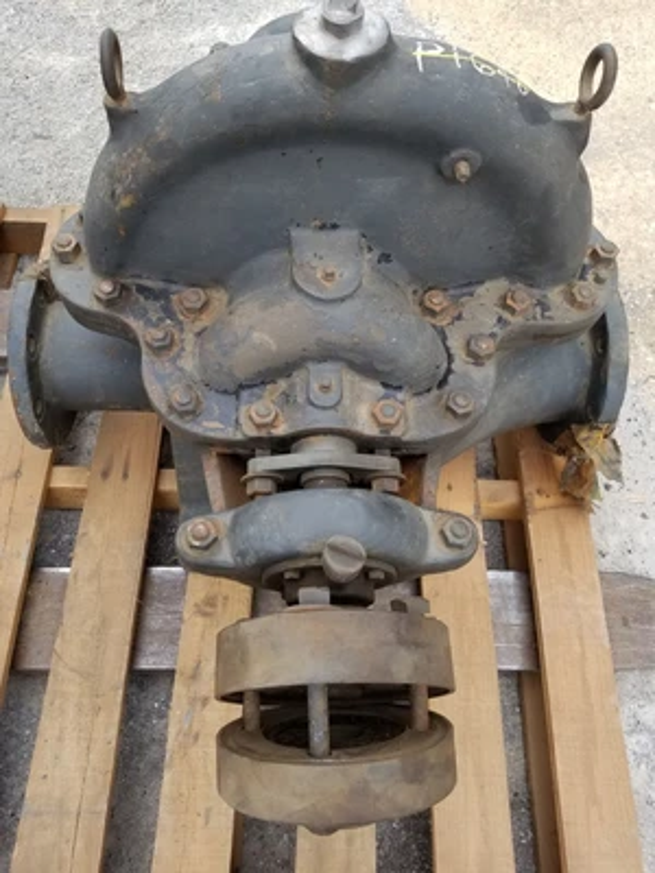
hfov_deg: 53.1
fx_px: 656
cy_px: 436
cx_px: 328
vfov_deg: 67.3
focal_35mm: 26
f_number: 1.7
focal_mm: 4.2
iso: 64
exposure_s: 1/100
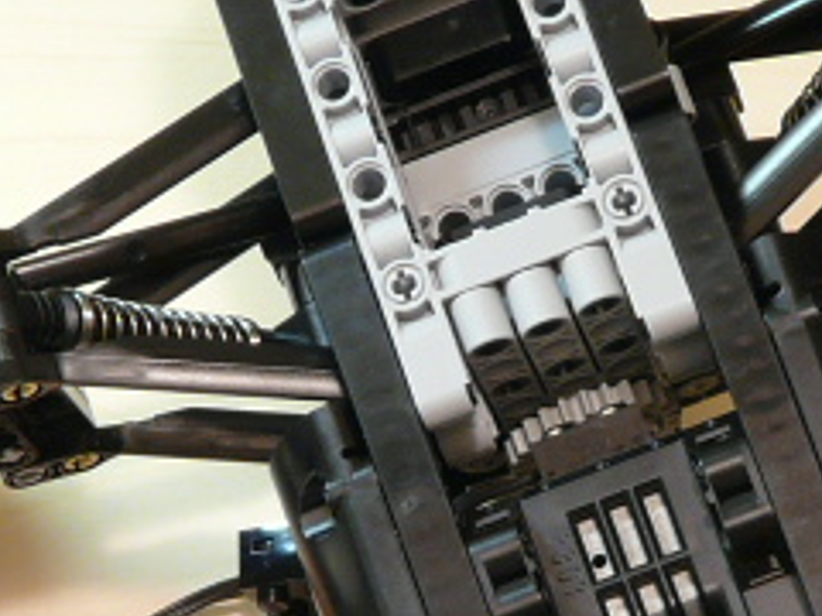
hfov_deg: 10.3
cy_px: 517
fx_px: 4559
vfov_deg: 7.7
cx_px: 534
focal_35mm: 192
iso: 100
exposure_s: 1/2
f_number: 3.2
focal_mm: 7.4
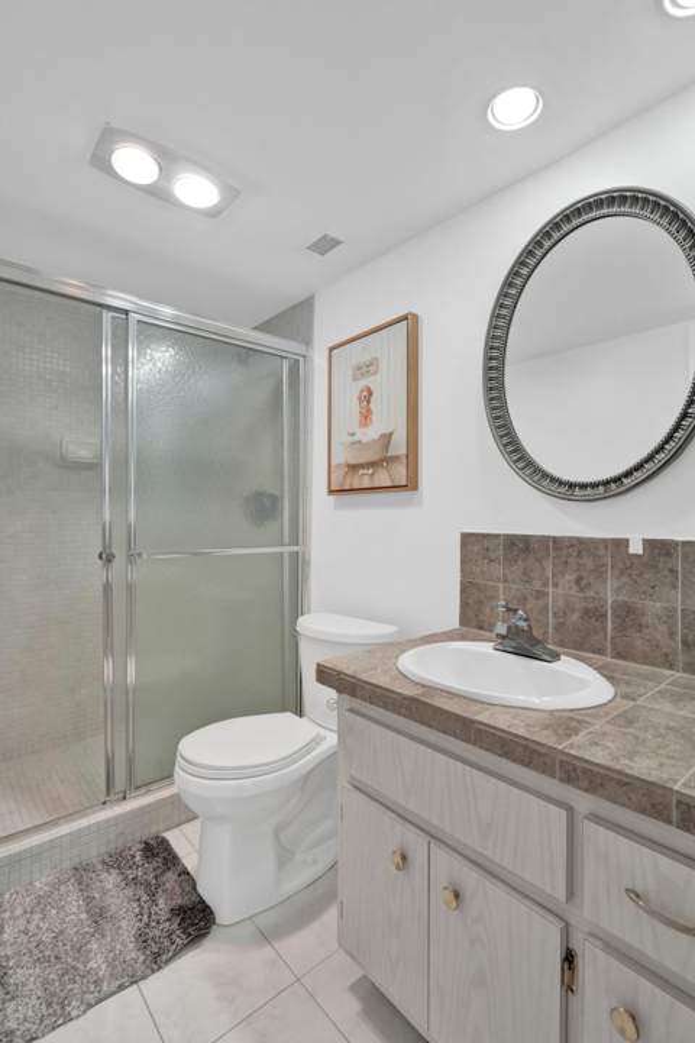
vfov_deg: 96.7
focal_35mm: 16
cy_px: 522
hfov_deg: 73.7
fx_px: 463
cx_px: 348
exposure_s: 1/160
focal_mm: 16
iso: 1600
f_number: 6.3
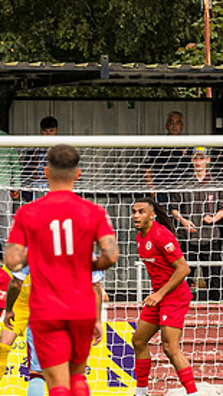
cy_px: 354
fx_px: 10514
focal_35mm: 999
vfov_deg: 2.2
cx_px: -248
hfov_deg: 1.2
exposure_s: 1/2500
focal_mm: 220
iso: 640
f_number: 4
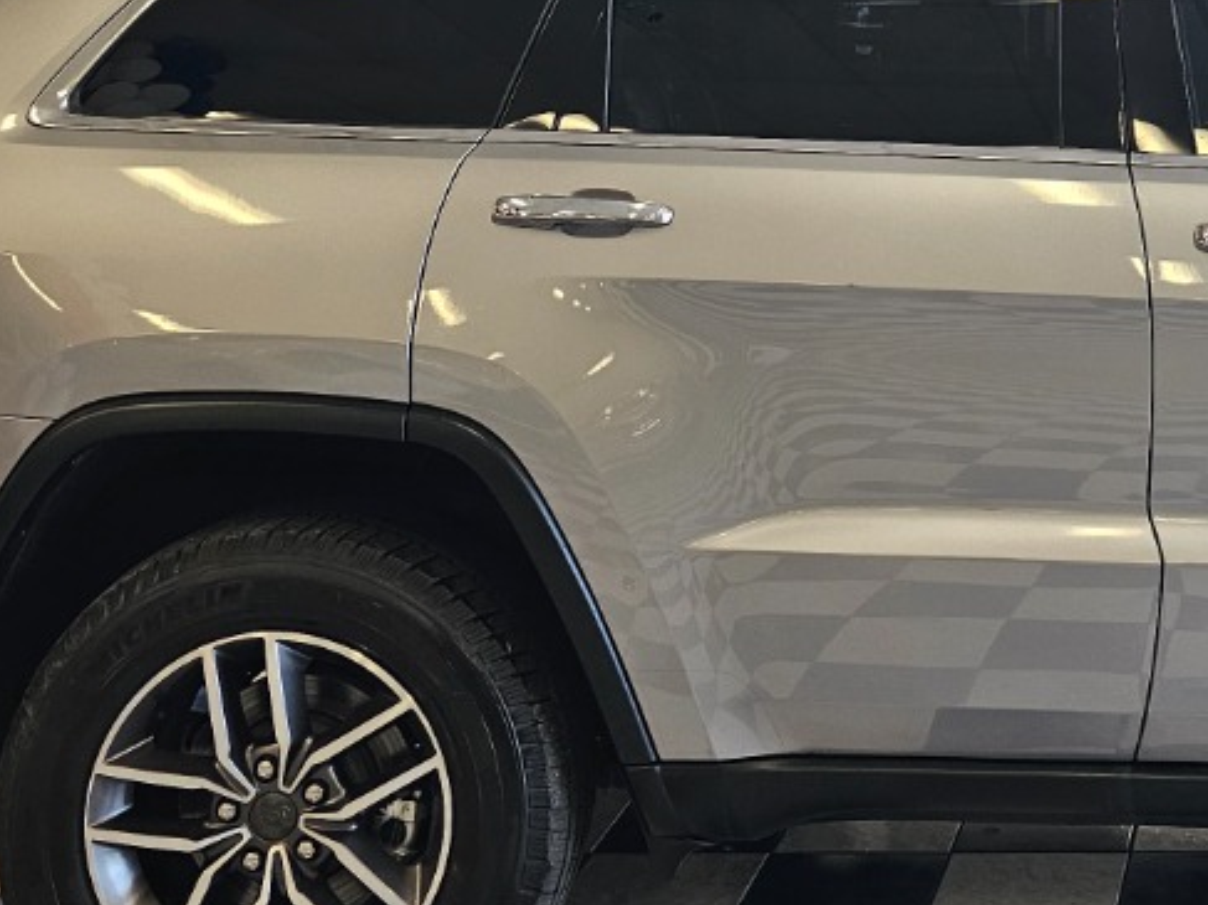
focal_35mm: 68
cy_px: -193
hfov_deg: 26.6
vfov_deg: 20.2
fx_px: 2372
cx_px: 1290
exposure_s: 1/120
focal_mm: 6.3
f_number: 1.7
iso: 100
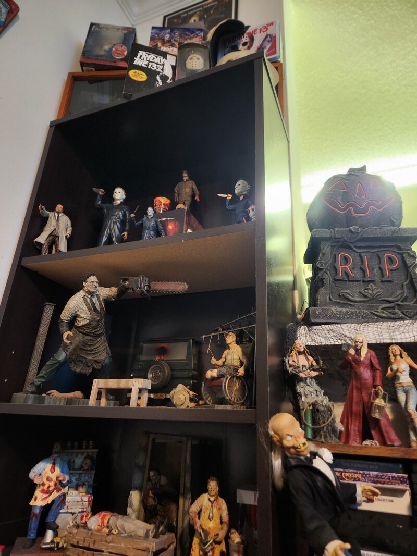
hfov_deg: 58.9
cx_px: 208
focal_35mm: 23
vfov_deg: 73.9
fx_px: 369
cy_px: 278
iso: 500
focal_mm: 5.4
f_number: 1.8
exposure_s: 1/11
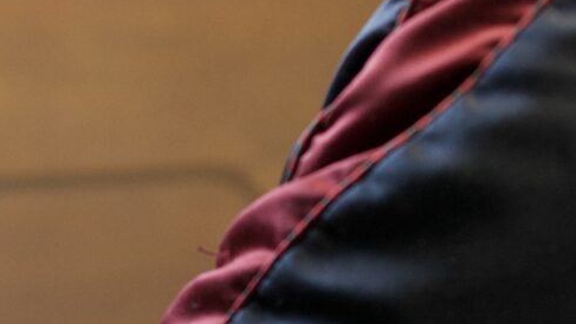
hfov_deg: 5.6
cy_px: 108
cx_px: -192
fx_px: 5896
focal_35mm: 386
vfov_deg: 3.1
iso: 1250
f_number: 2.8
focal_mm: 70
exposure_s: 1/80
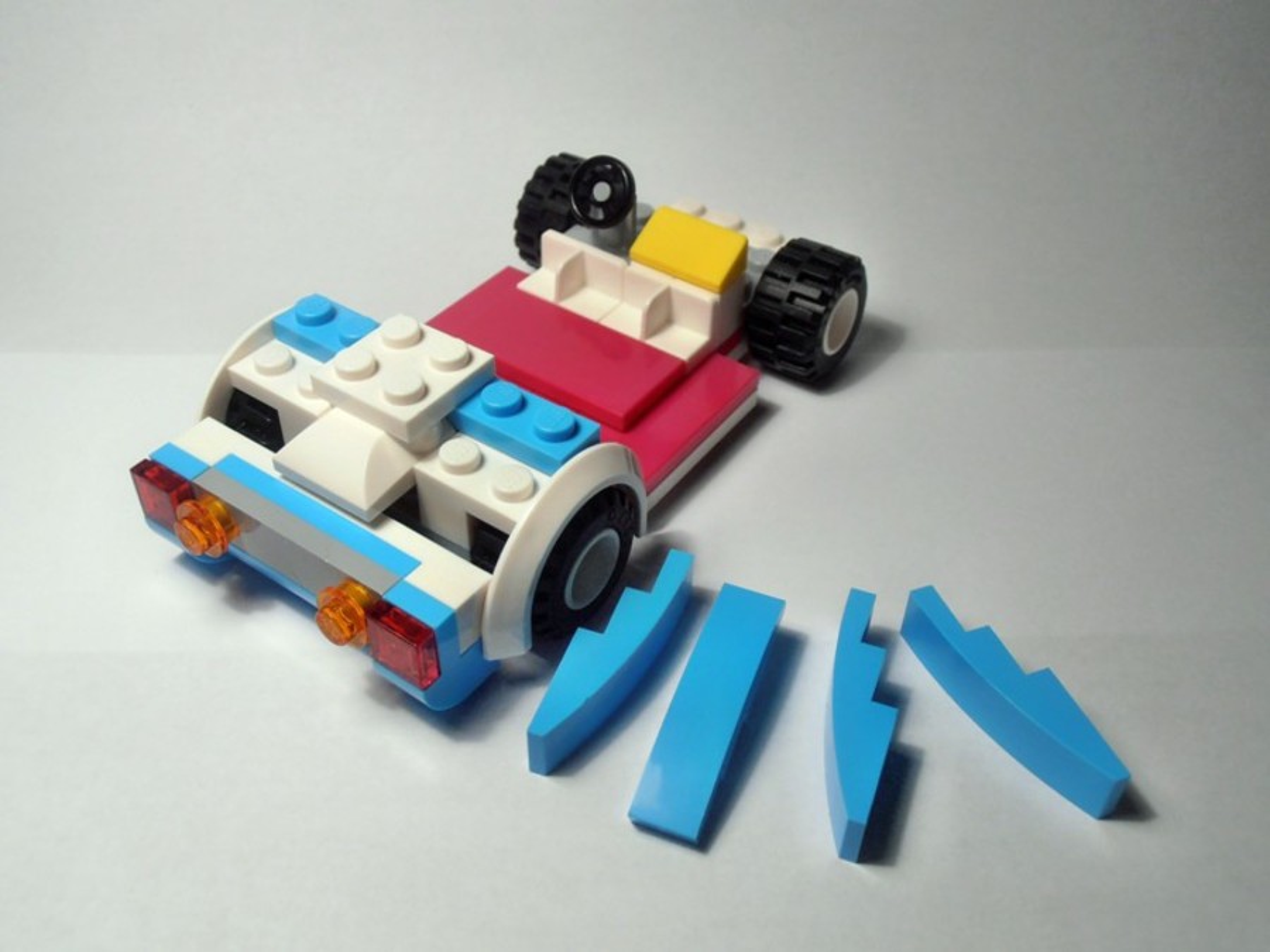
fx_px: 1357
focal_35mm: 37
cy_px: 476
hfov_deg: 50.1
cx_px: 635
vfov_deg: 38.7
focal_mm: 6.61
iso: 80
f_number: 3.9
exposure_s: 1/80
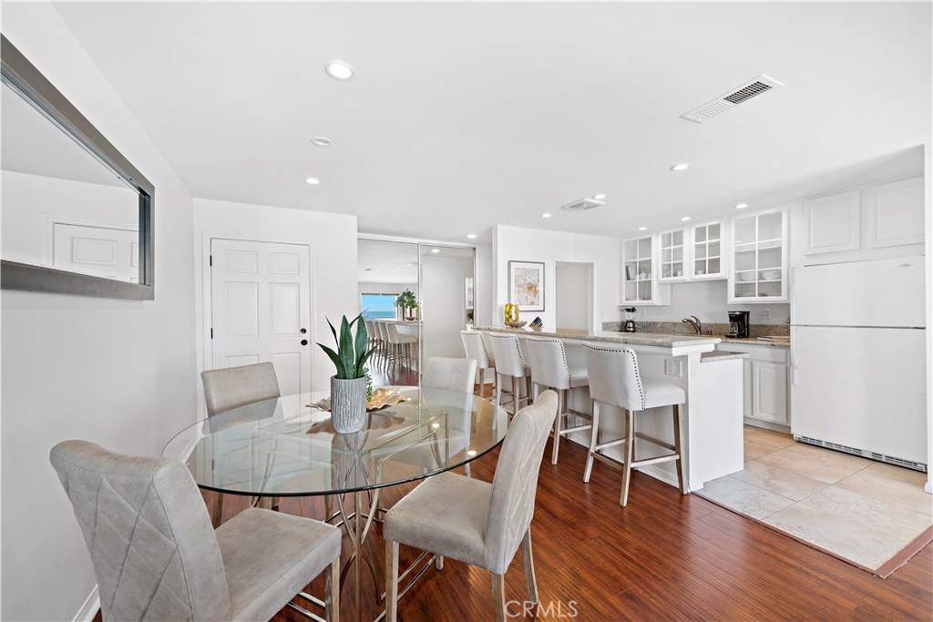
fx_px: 363
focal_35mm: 14
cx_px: 466
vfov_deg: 81.2
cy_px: 311
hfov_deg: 104.2
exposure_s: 1/80
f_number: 7.1
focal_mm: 14
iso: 125
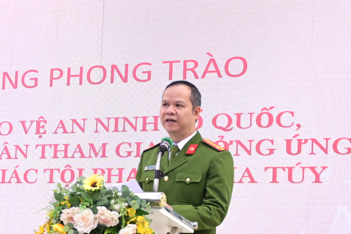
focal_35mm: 100
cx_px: 93
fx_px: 975
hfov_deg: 20.3
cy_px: 151
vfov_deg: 13.7
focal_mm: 42
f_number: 4.5
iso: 500
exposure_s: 1/200
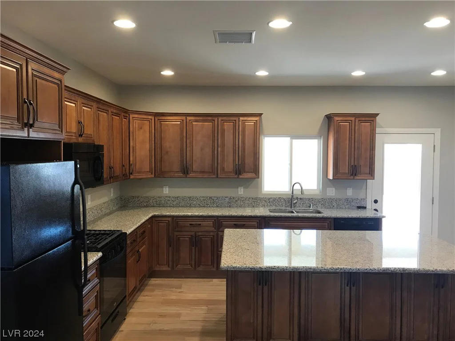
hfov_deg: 63.4
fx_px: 368
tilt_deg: -3.0
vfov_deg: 49.7
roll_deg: +0.0
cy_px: 170
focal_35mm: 28
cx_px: 228
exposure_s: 1/30
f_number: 1.8
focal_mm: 3.99
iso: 32
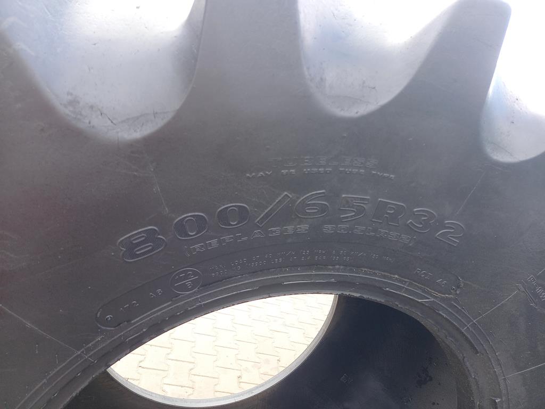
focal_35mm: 25
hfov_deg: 69.4
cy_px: 204
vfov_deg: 54.9
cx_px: 272
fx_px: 394
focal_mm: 4.65
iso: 50
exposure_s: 1/100
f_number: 1.8
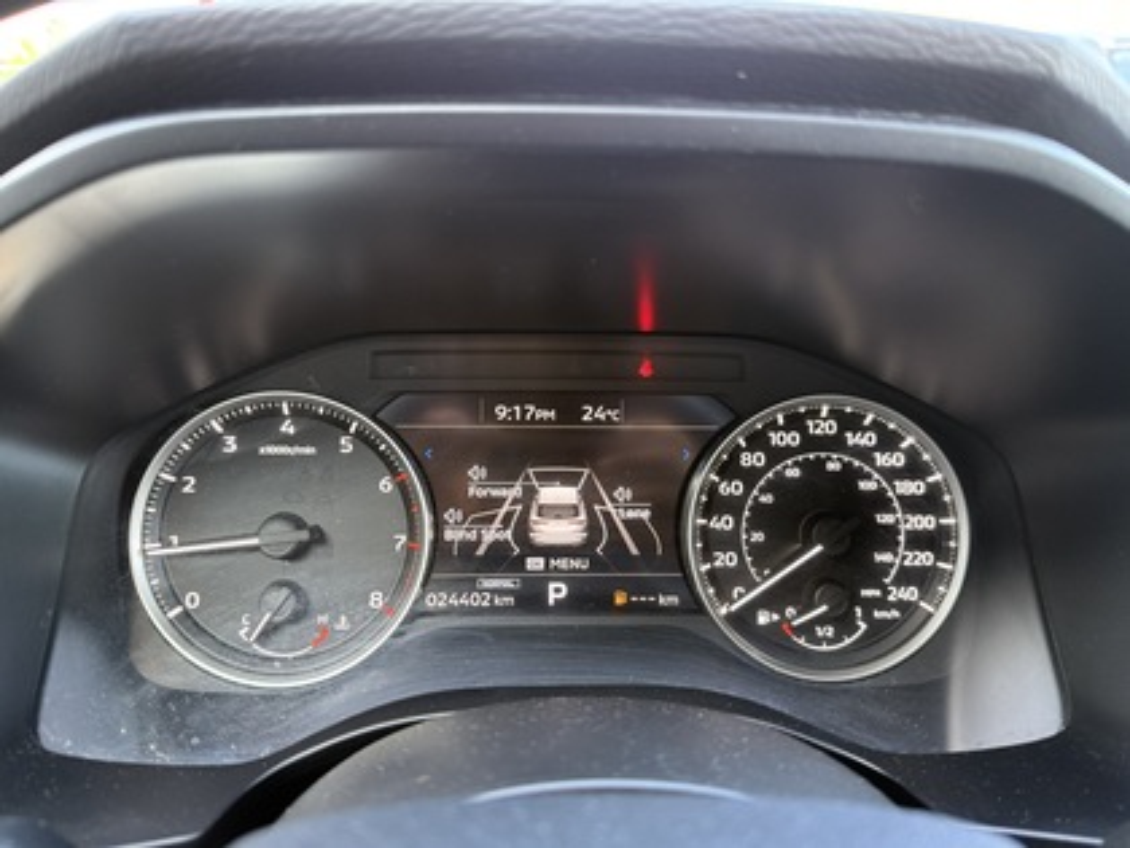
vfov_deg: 56.8
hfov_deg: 71.6
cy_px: 424
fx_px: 783
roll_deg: -0.9
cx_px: 565
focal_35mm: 24
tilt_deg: -21.5
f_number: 1.78
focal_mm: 6.76
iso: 250
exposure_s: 1/56
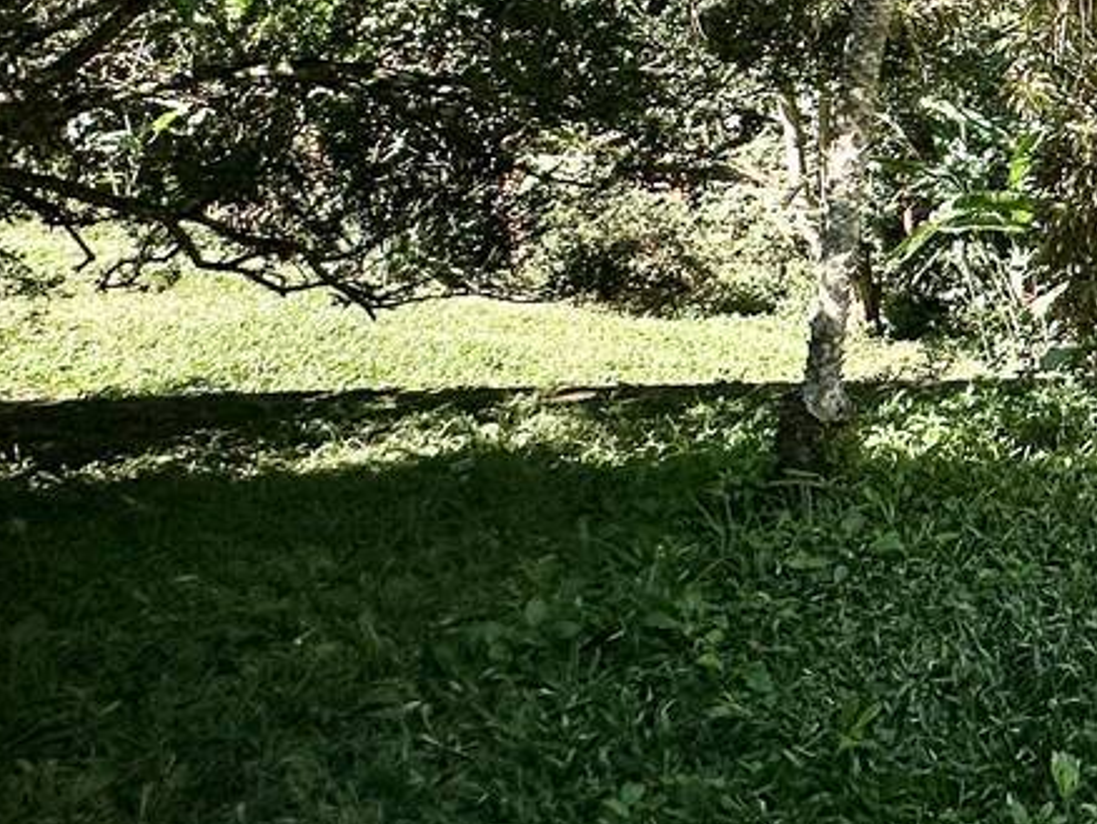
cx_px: 1580
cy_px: -90
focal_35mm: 46
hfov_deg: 29.0
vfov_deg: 28.5
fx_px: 1459
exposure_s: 1/1383
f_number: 2.2
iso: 50
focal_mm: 2.22
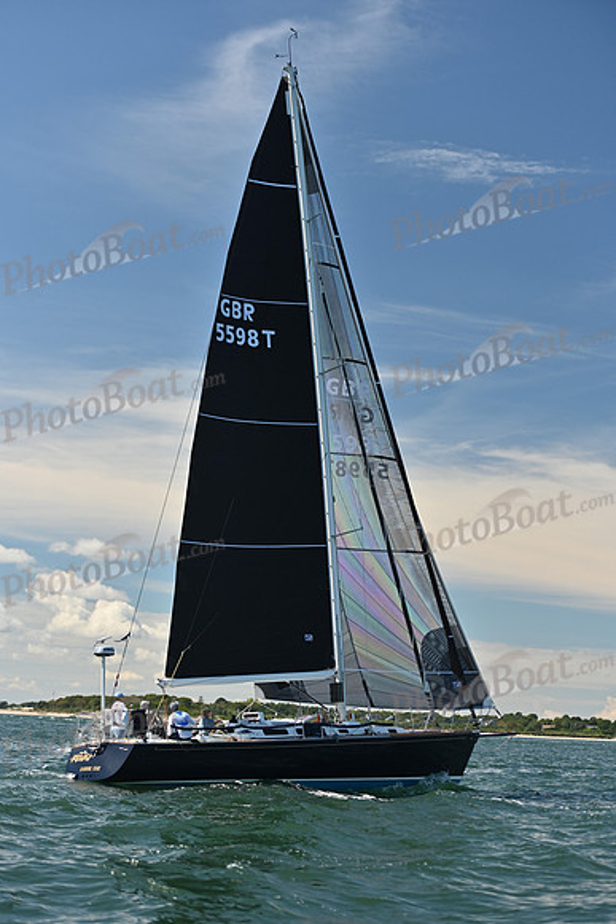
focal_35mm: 70
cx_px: 308
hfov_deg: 19.5
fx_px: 1795
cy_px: 462
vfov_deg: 28.8
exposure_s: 1/2500
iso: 250
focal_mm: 70
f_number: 2.8
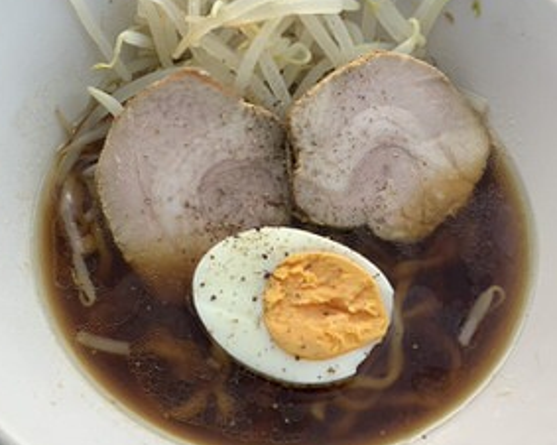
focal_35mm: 46
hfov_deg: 40.3
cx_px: 266
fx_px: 758
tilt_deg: -58.4
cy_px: 216
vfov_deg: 32.7
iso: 32
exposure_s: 1/100
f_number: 1.8
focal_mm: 3
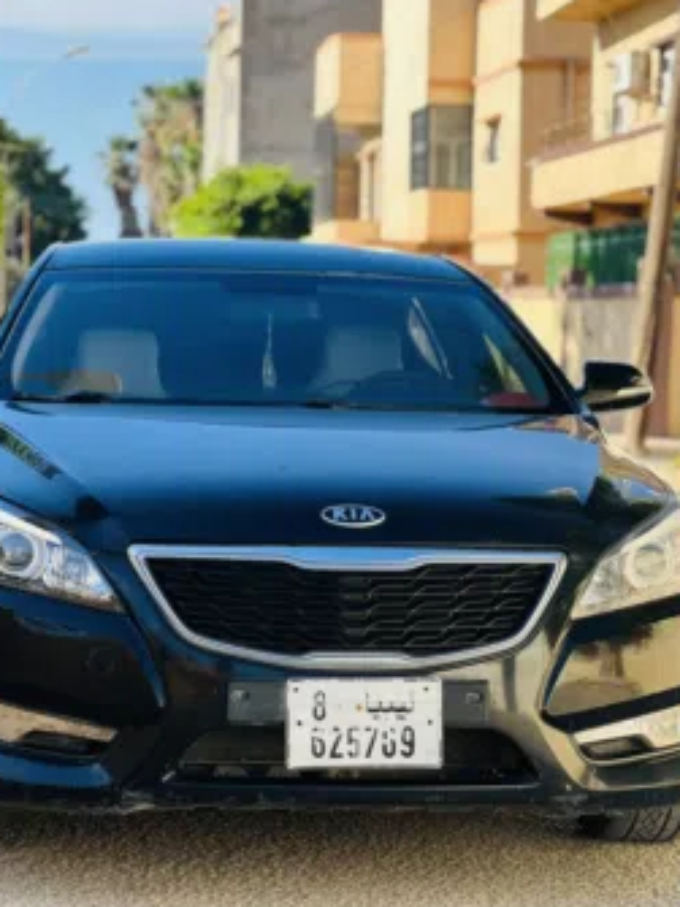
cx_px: 322
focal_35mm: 92
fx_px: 2411
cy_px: 444
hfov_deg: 16.1
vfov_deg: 21.3
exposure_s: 1/249
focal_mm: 9
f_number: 2.8
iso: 25
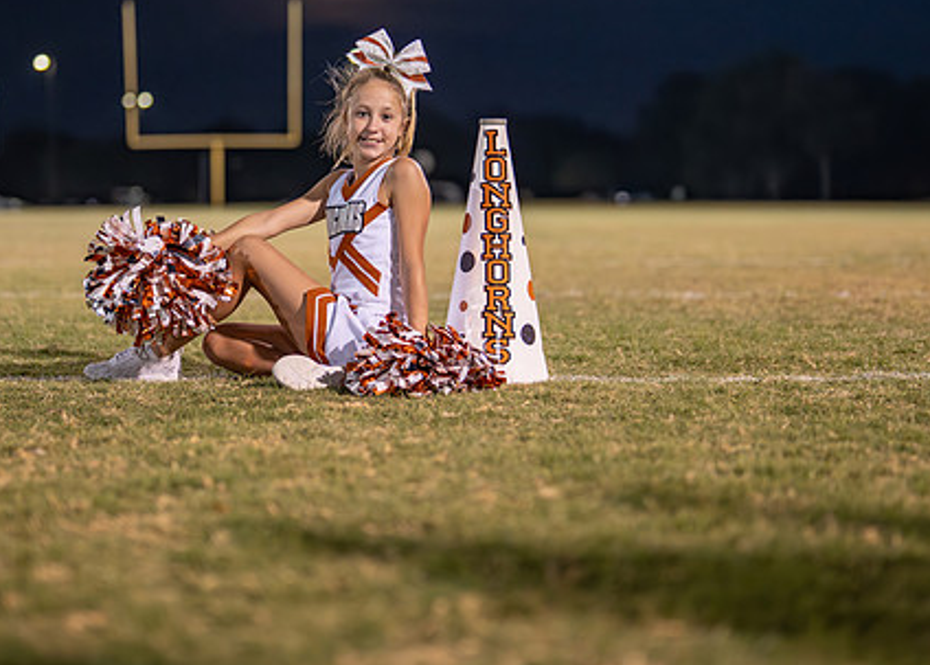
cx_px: 383
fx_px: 2245
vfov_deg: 16.8
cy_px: 208
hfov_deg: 23.4
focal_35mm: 85
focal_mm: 50
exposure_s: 1/500
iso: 1000
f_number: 1.2
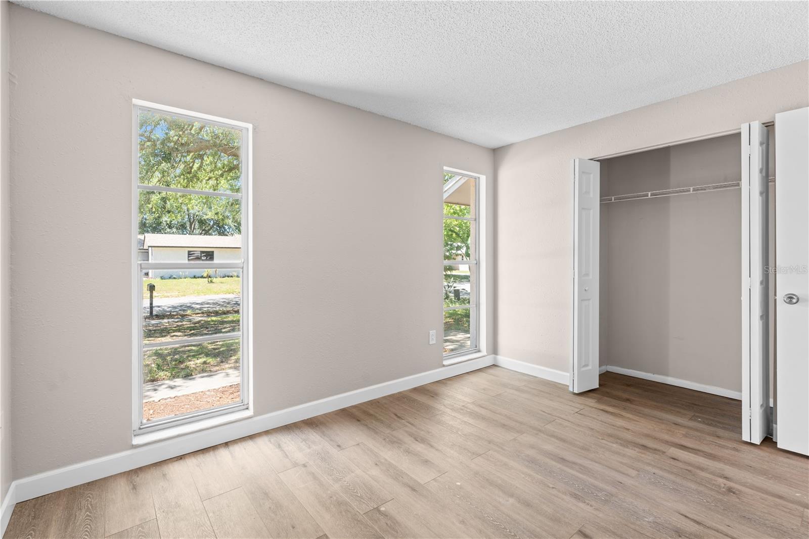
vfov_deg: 73.7
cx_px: 404
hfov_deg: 96.7
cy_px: 270
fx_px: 359
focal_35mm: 16
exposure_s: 1/1.25
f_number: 8
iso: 200
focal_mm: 16
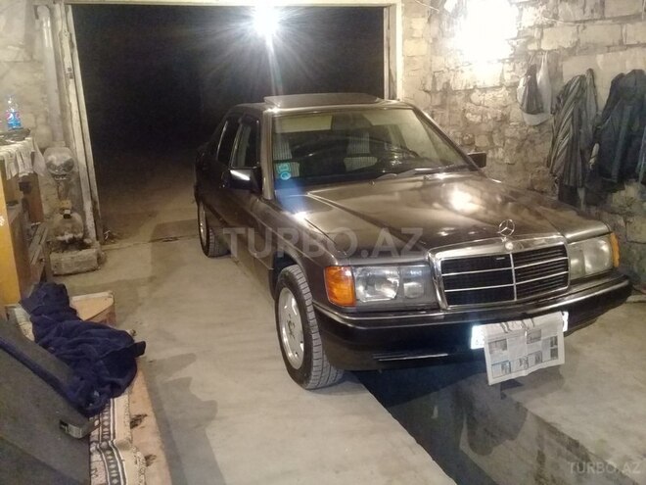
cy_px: 242
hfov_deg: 58.4
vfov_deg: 45.4
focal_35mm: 31
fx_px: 579
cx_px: 323
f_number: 2.2
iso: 640
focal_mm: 3.3
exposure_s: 1/25
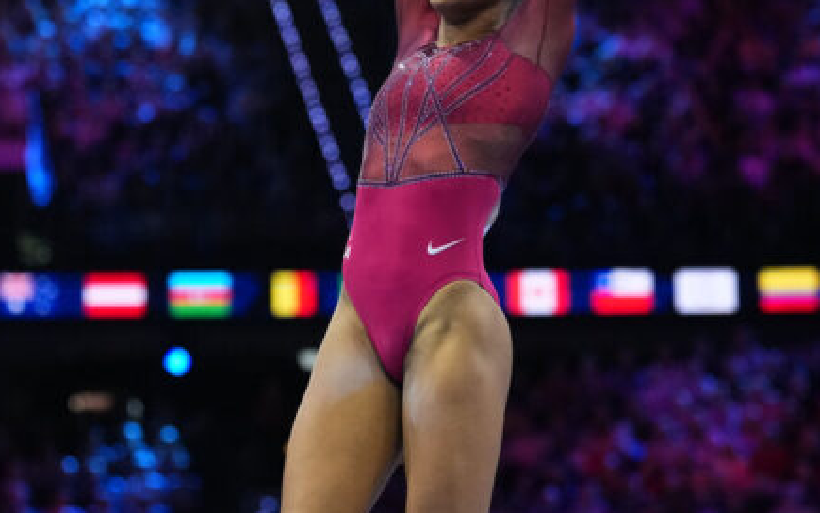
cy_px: 215
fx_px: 3509
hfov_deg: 13.3
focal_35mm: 157
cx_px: 424
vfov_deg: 8.4
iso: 4000
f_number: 2
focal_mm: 67
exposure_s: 1/1600
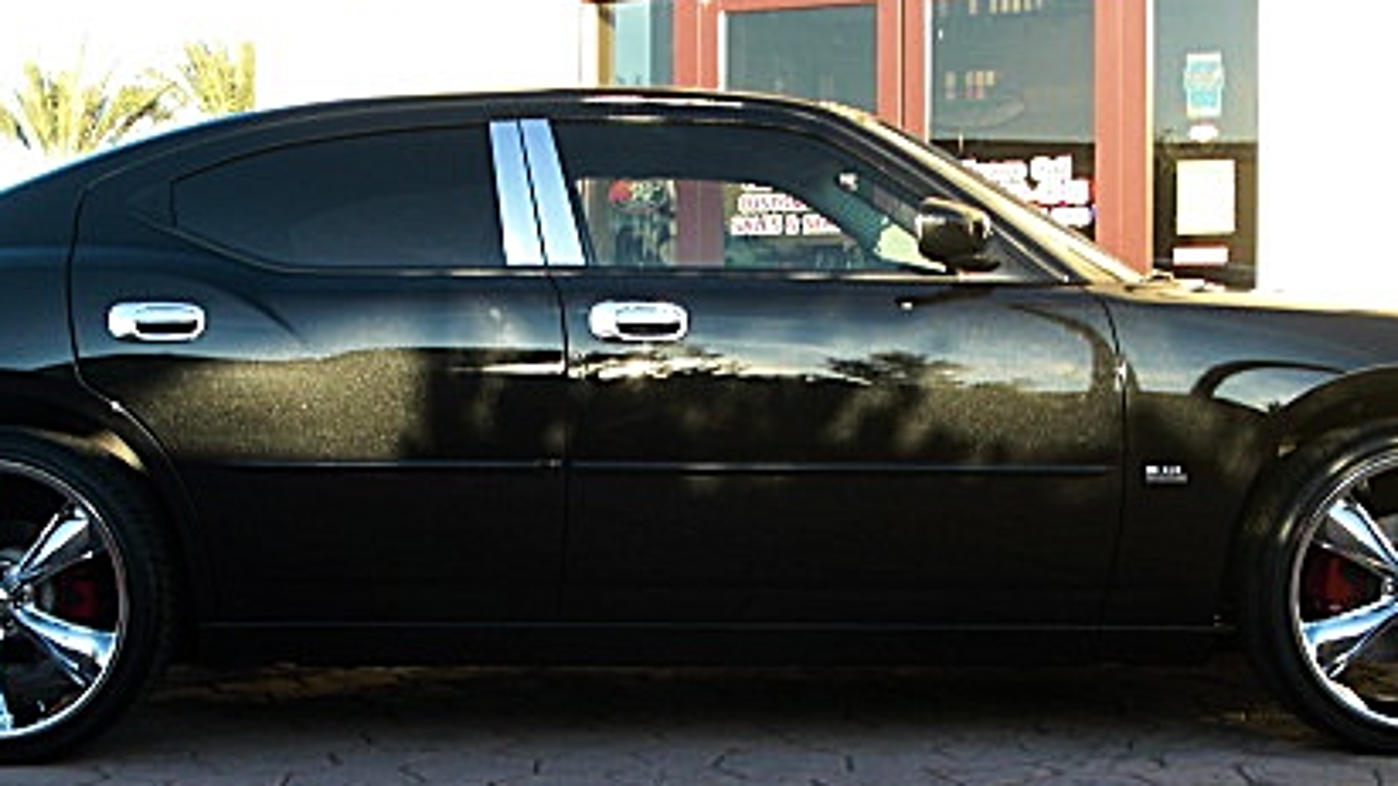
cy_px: 561
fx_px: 2261
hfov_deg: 34.4
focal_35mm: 61
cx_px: 670
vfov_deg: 19.6
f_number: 2.8
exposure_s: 1/125
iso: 50
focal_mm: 6.3
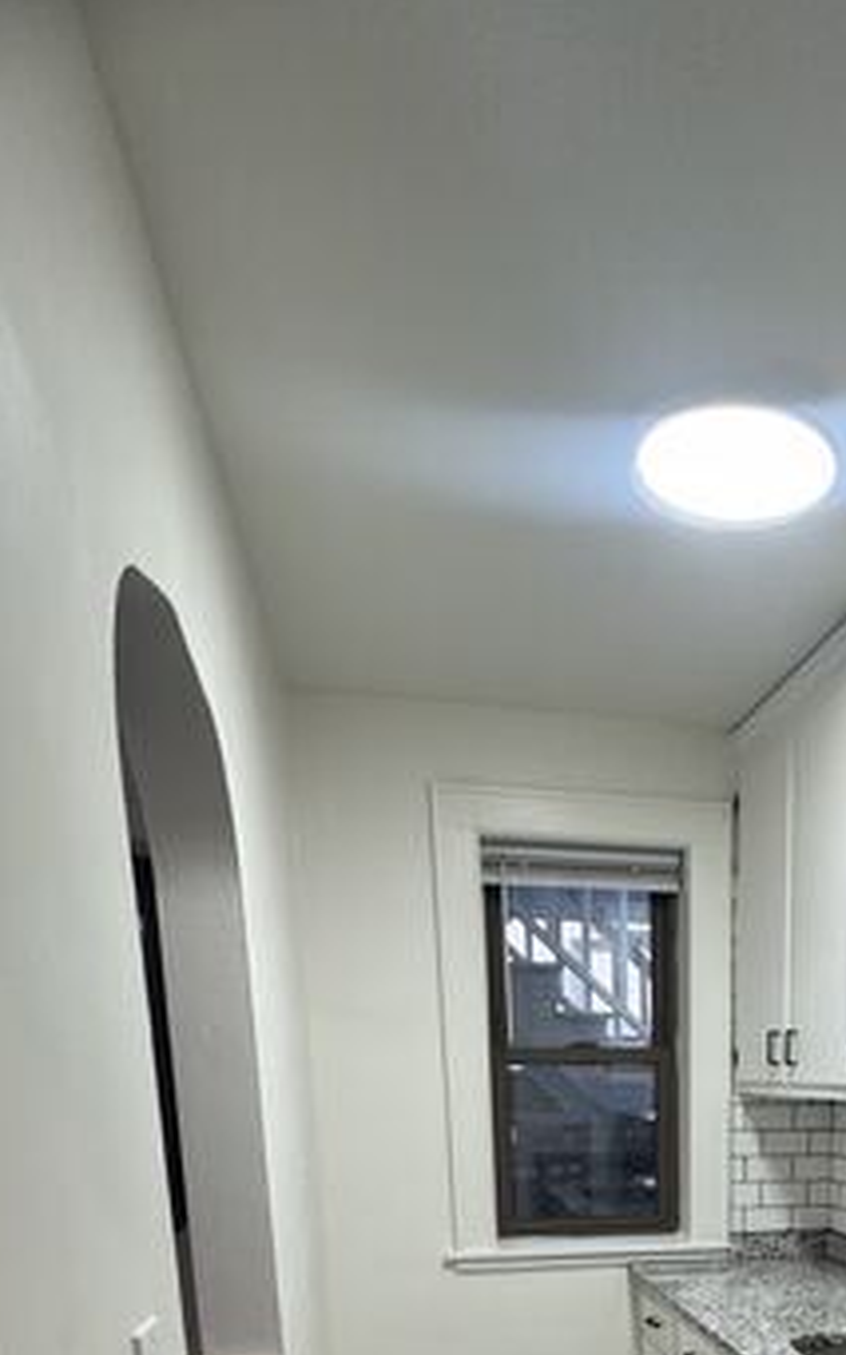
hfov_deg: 41.0
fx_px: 1070
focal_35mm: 29
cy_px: 1301
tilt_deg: -12.0
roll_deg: +0.1
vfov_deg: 53.4
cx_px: 699
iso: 200
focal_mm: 2.22
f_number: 2.2
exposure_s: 1/120
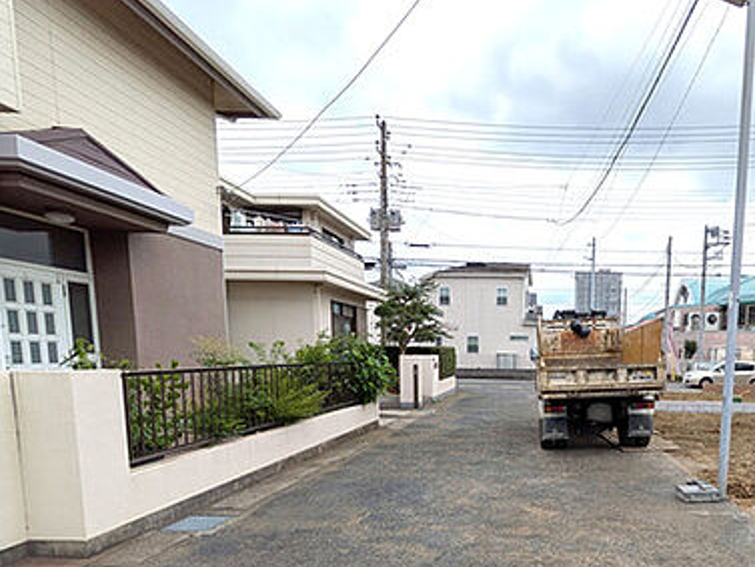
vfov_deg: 56.5
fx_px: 502
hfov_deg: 70.3
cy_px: 412
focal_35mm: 23
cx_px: 541
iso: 48
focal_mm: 1.83
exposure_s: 1/2188
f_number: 2.2
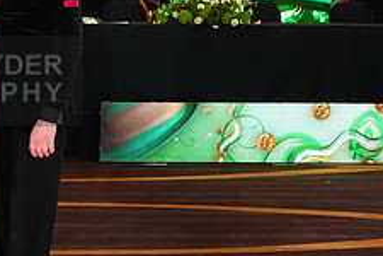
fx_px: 989
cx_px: -102
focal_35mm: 93
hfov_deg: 20.2
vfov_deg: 14.7
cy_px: 81
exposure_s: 1/200
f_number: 5.6
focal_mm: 36
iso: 3200
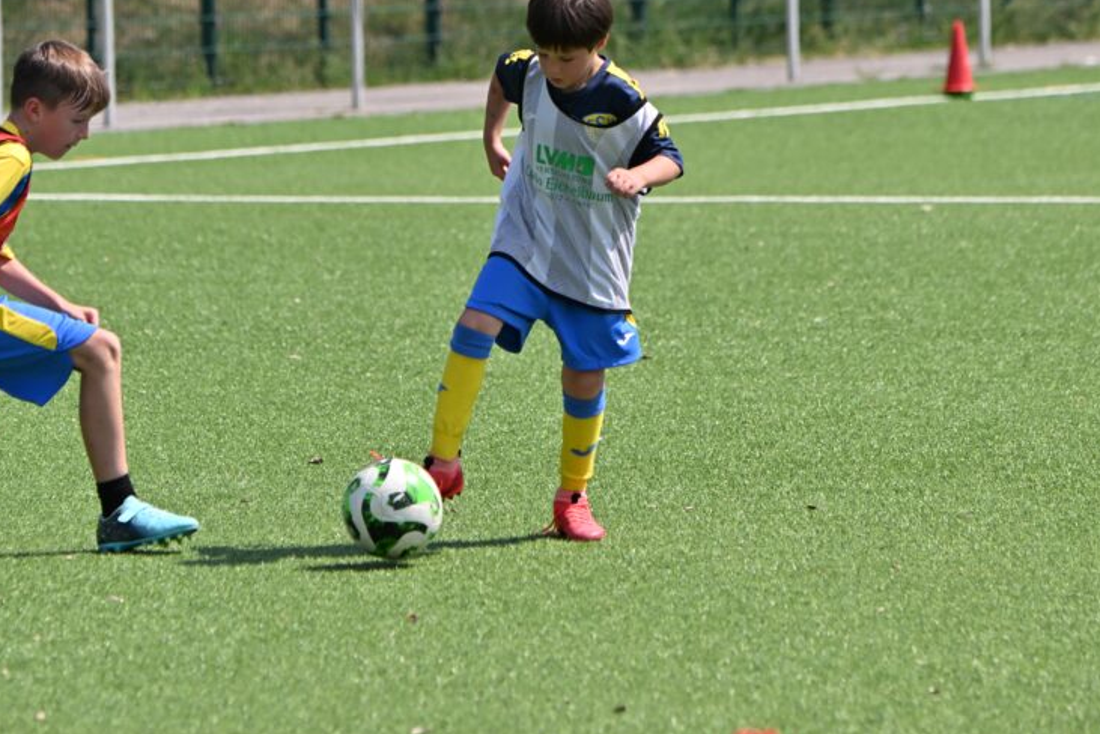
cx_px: 442
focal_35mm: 259
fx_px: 7917
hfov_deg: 7.9
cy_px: 231
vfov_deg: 5.3
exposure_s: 1/1600
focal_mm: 185
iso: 180
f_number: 5.3
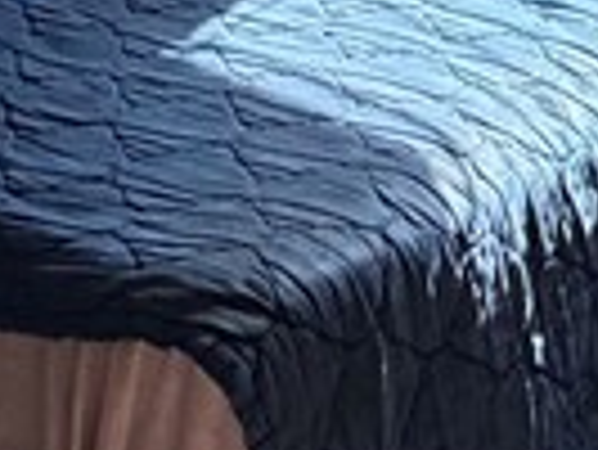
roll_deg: -1.0
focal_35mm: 108
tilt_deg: -13.1
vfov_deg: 11.0
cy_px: -706
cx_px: 1133
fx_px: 1867
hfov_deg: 15.3
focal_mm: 2.22
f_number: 2.2
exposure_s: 1/88
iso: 320
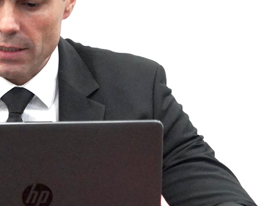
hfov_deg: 2.4
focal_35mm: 790
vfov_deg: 2.0
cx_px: 12
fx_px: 6033
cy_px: 110
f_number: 6.3
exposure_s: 1/250
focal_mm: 240
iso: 8000
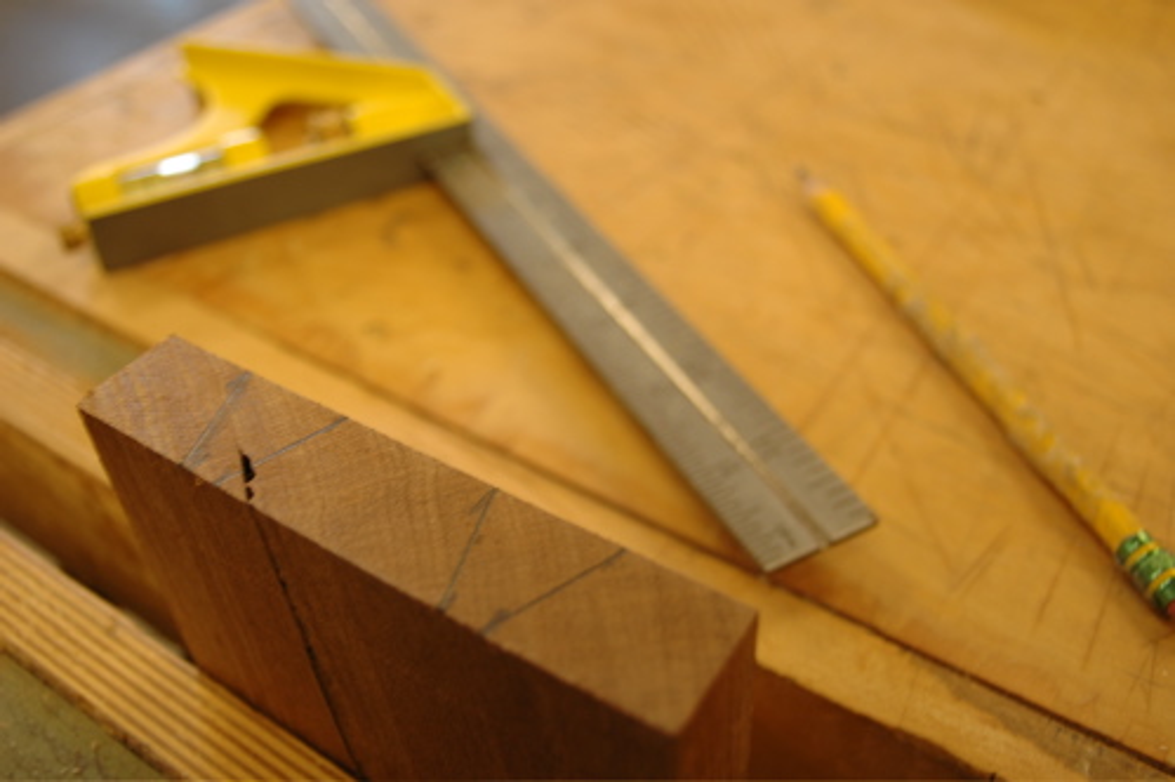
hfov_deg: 51.3
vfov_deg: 35.4
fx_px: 1223
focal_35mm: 38
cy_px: 391
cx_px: 588
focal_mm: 25
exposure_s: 1/20
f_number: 5
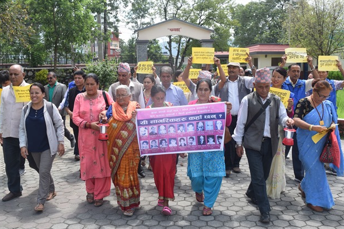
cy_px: 113
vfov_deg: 35.9
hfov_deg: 51.9
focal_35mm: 37
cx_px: 170
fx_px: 353
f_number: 8
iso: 200
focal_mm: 24
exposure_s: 1/250
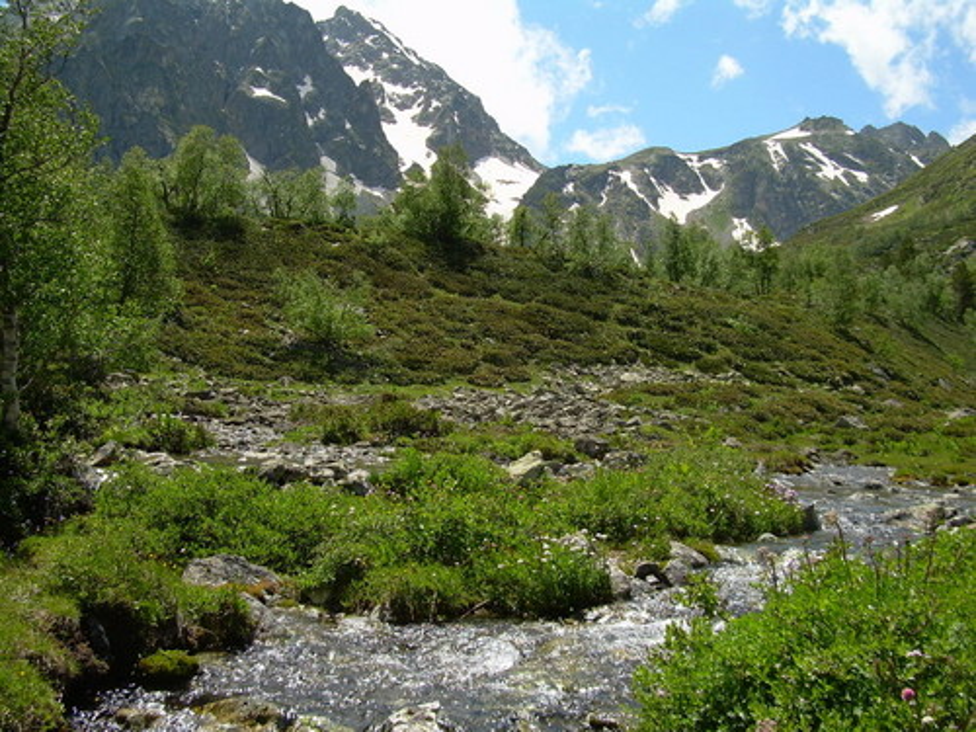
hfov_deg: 49.0
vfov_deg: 37.7
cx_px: 488
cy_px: 366
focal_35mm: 38
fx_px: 1071
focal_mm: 6.3
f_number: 4.6
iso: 50
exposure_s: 1/354
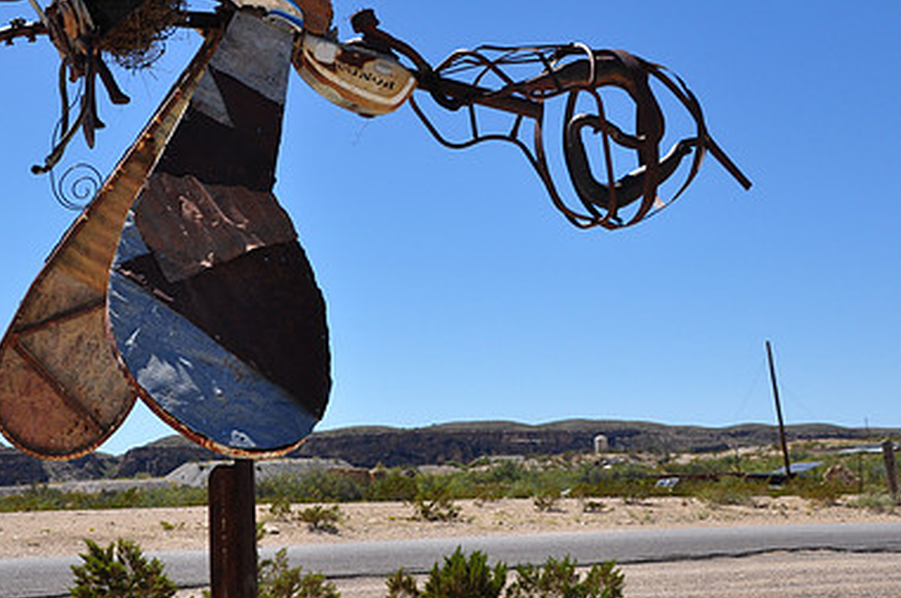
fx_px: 1600
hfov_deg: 31.3
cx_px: 317
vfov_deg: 21.2
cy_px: 261
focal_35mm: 64
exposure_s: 1/250
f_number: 10
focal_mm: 28
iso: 200
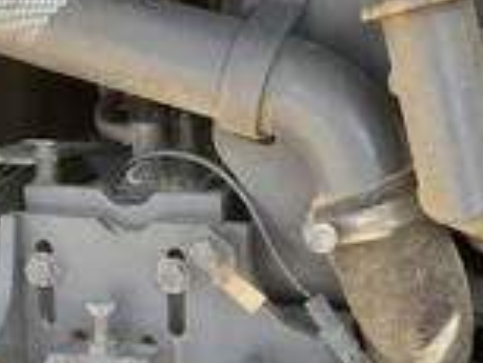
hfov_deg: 28.5
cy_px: 262
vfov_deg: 21.5
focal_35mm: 68
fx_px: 950
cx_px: 284
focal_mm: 5.1
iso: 50
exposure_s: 1/371
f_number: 1.6
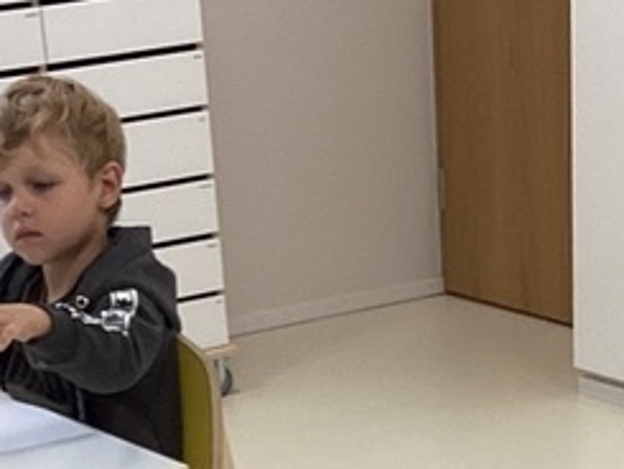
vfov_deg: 10.0
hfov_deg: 14.6
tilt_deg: -27.9
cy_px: 1002
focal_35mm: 135
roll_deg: +2.4
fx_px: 2435
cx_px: 424
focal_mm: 3.3
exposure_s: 1/60
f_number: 2.4
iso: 50
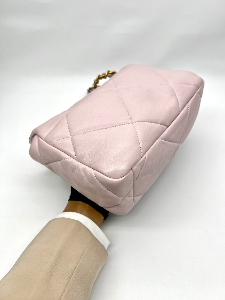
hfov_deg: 53.1
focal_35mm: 26
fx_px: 225
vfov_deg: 67.3
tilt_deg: -45.9
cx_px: 112
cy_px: 150
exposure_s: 1/158
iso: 40
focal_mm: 5.7
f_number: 1.5
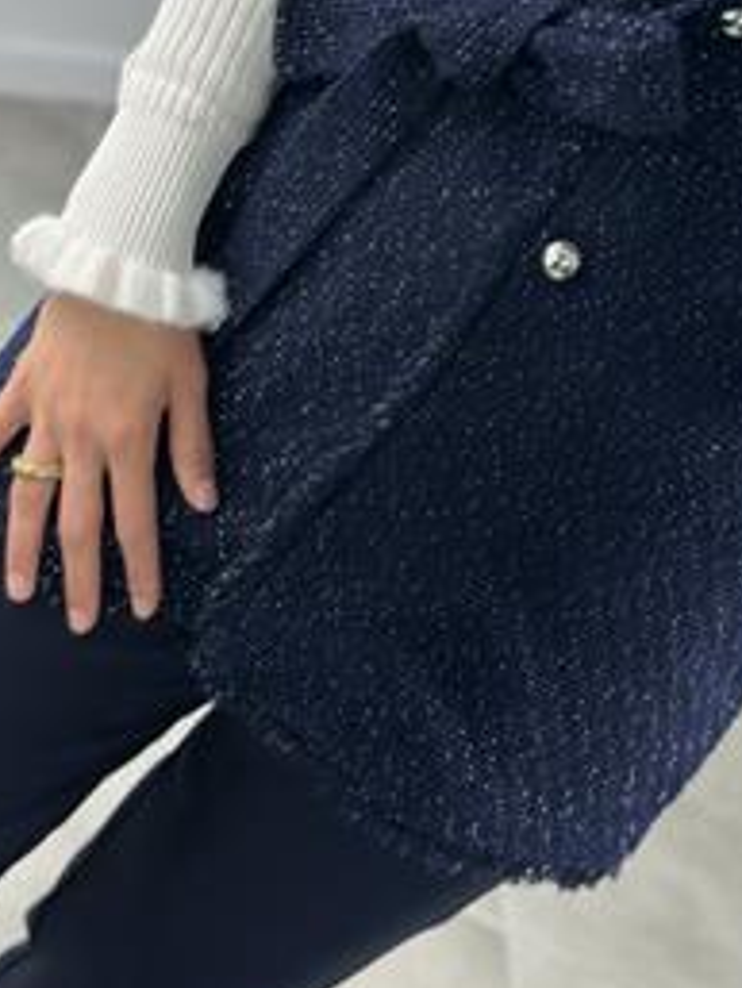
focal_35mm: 77
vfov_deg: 25.0
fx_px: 2199
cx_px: 288
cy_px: 233
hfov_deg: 19.1
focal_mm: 6.86
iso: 64
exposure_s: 1/151
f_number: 1.78
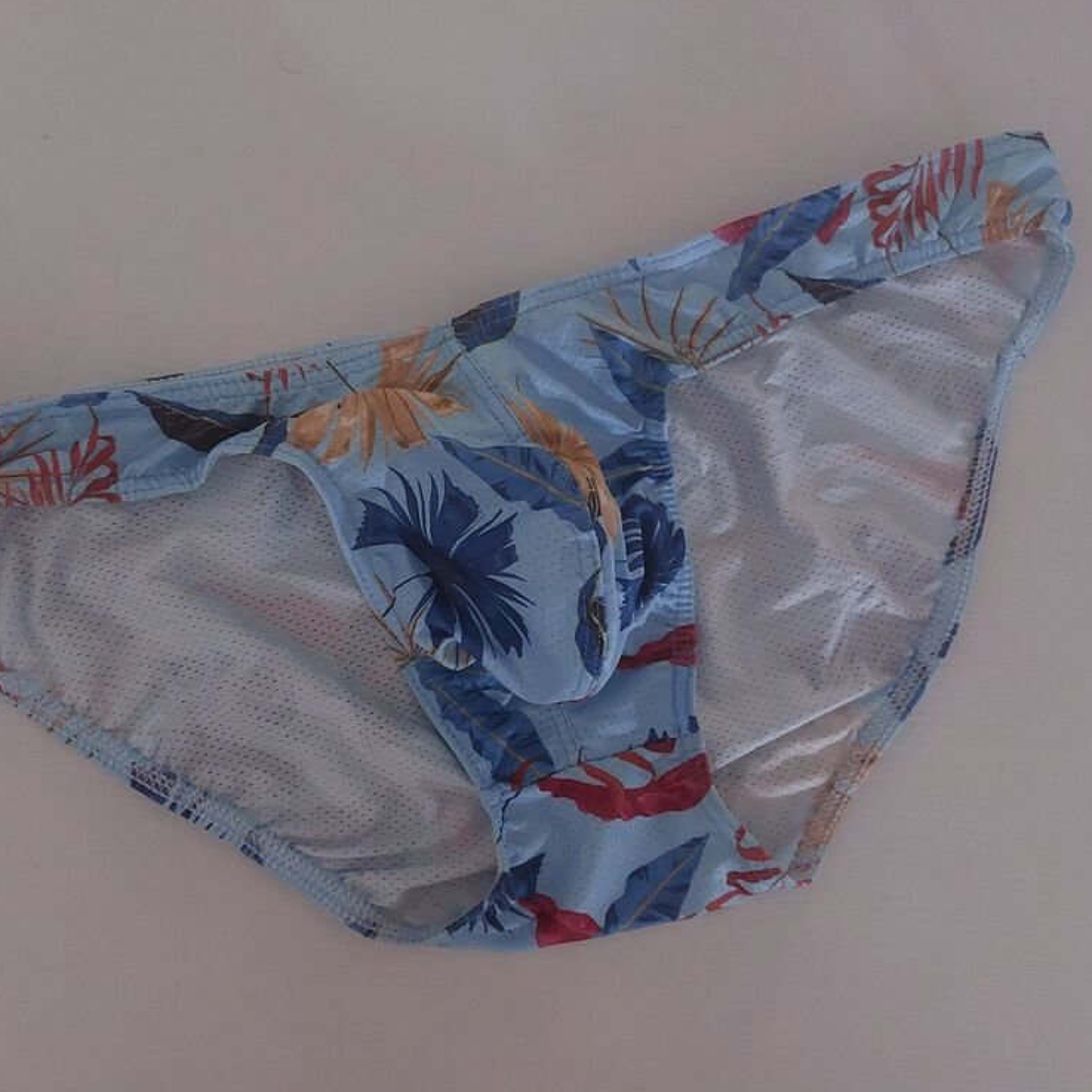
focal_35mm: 30
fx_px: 1071
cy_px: 547
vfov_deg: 54.0
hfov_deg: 53.6
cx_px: 427
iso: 2000
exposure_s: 1/15
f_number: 1.8
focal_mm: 5.23
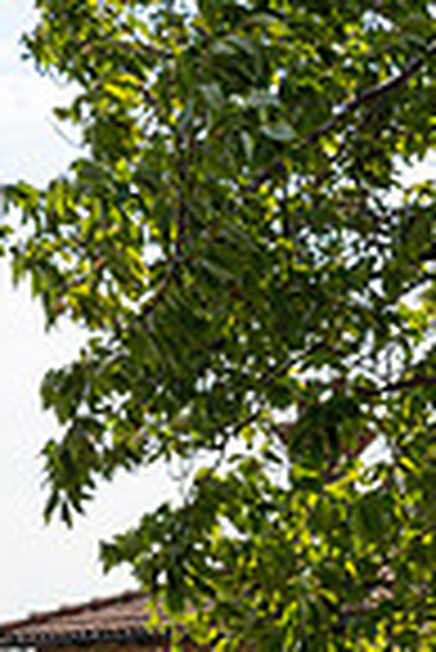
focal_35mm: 180
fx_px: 3262
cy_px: 949
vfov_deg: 11.0
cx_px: 144
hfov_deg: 7.6
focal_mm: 58
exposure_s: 1/1000
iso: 100
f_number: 4.5
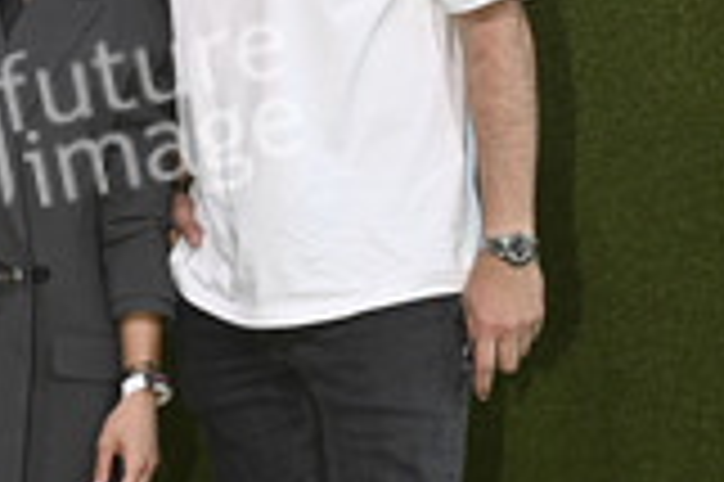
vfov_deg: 15.6
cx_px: 202
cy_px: 356
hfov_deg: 23.2
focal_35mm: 87
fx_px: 1748
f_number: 4.5
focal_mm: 35
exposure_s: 1/250
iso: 800
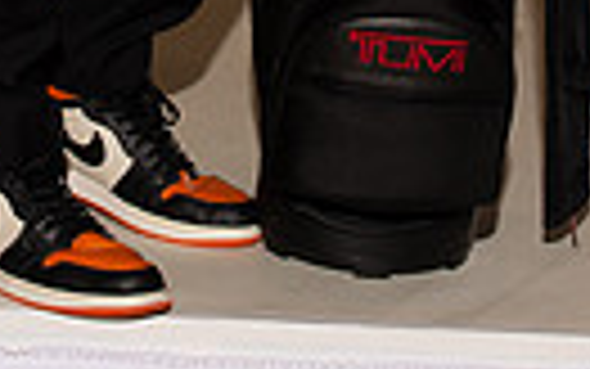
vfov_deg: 5.2
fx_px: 3925
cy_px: -630
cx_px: 97
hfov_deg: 8.6
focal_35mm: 244
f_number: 9
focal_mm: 70
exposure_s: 1/250
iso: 800
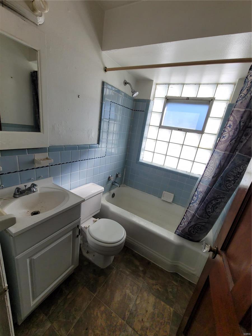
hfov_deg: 89.9
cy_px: 168
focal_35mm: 13
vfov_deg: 106.2
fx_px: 126
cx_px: 126
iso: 50
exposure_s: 1/295
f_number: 2.2
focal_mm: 2.2
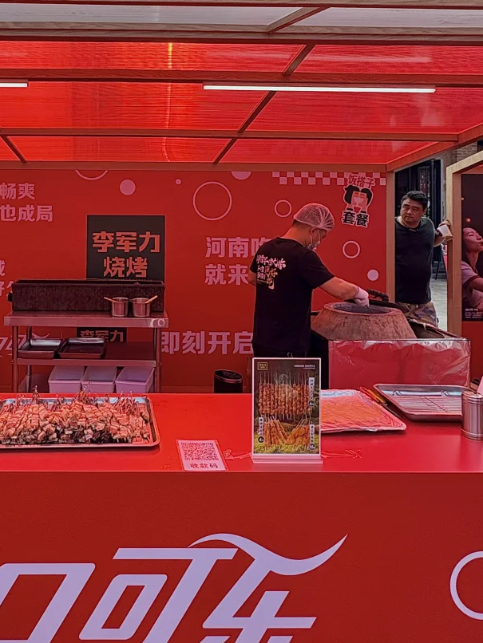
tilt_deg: +1.3
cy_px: 203
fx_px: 465
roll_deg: +1.2
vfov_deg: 67.0
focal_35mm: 25
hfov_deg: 52.9
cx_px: 133
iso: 64
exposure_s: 1/334
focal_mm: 2.22
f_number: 2.2
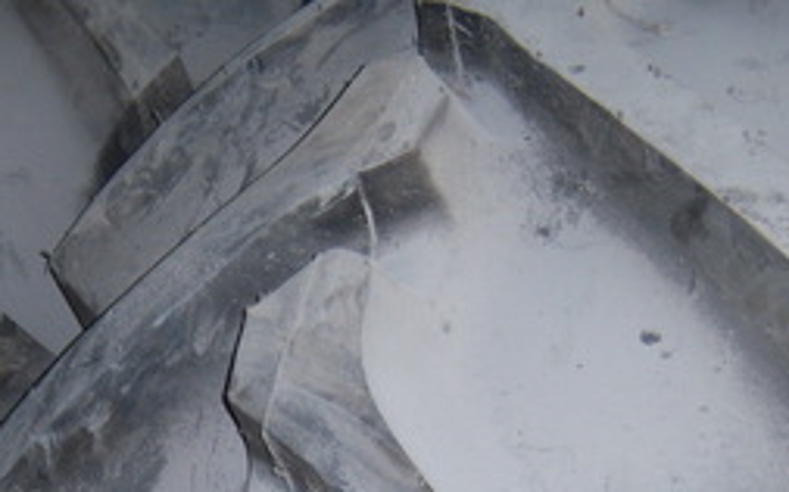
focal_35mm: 82
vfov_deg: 15.6
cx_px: 243
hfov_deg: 25.1
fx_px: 1763
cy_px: 511
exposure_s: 1/60
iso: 80
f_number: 2.8
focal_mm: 7.5
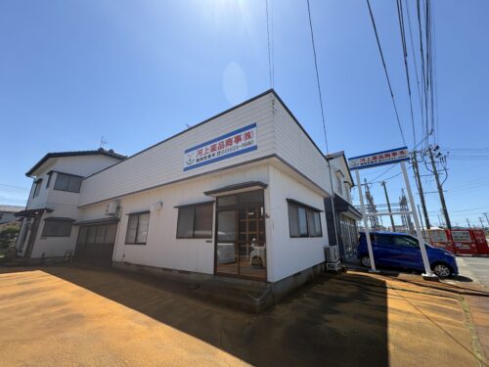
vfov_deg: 85.7
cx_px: 244
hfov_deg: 102.1
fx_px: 198
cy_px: 184
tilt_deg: +14.7
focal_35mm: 14
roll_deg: +0.8
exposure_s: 1/1506
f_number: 2.2
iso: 50
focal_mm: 2.22
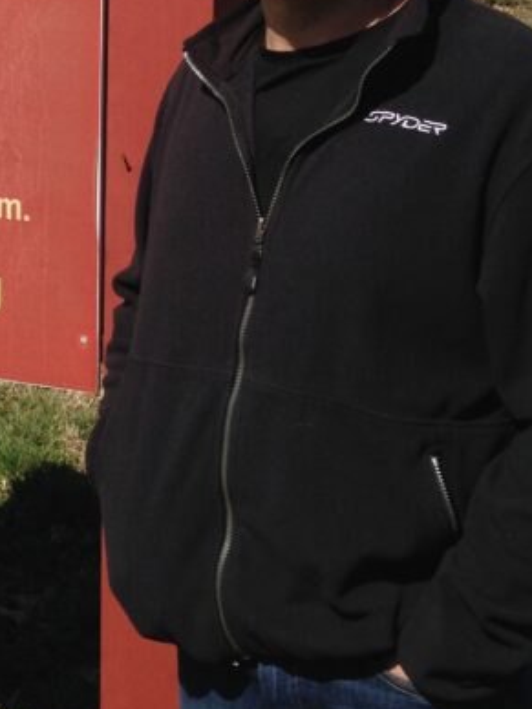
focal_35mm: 87
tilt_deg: -5.6
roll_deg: -0.8
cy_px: 60
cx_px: -7
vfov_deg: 21.9
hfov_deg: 16.6
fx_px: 1783
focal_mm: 4.12
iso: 50
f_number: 2.4
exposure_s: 1/2262
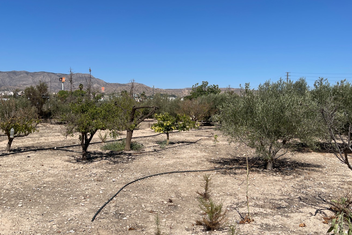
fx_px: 313
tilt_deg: -4.3
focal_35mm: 32
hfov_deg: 58.7
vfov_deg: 41.1
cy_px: 124
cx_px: 175
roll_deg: +0.1
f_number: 1.6
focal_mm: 5.1
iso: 32
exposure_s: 1/6579
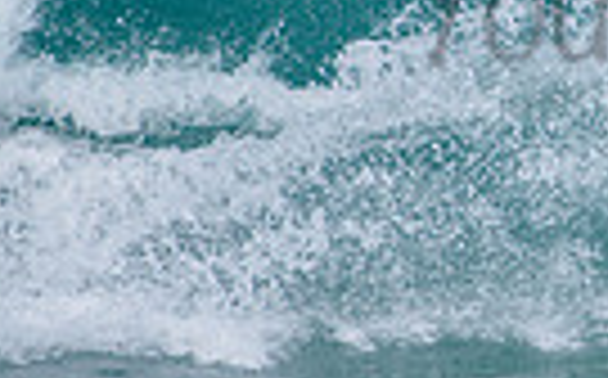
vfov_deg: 0.6
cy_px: -43
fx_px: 36342
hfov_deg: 1.0
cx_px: 874
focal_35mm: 2196
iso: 250
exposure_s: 1/2000
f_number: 5.6
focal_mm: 500
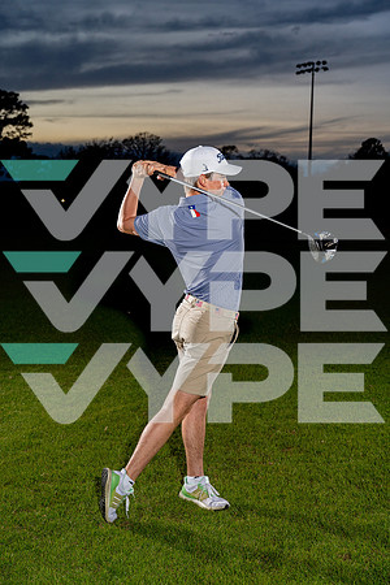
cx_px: 195
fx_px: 666
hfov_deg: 32.6
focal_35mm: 41
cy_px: 292
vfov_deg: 47.4
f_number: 4
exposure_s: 1/250
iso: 400
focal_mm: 41
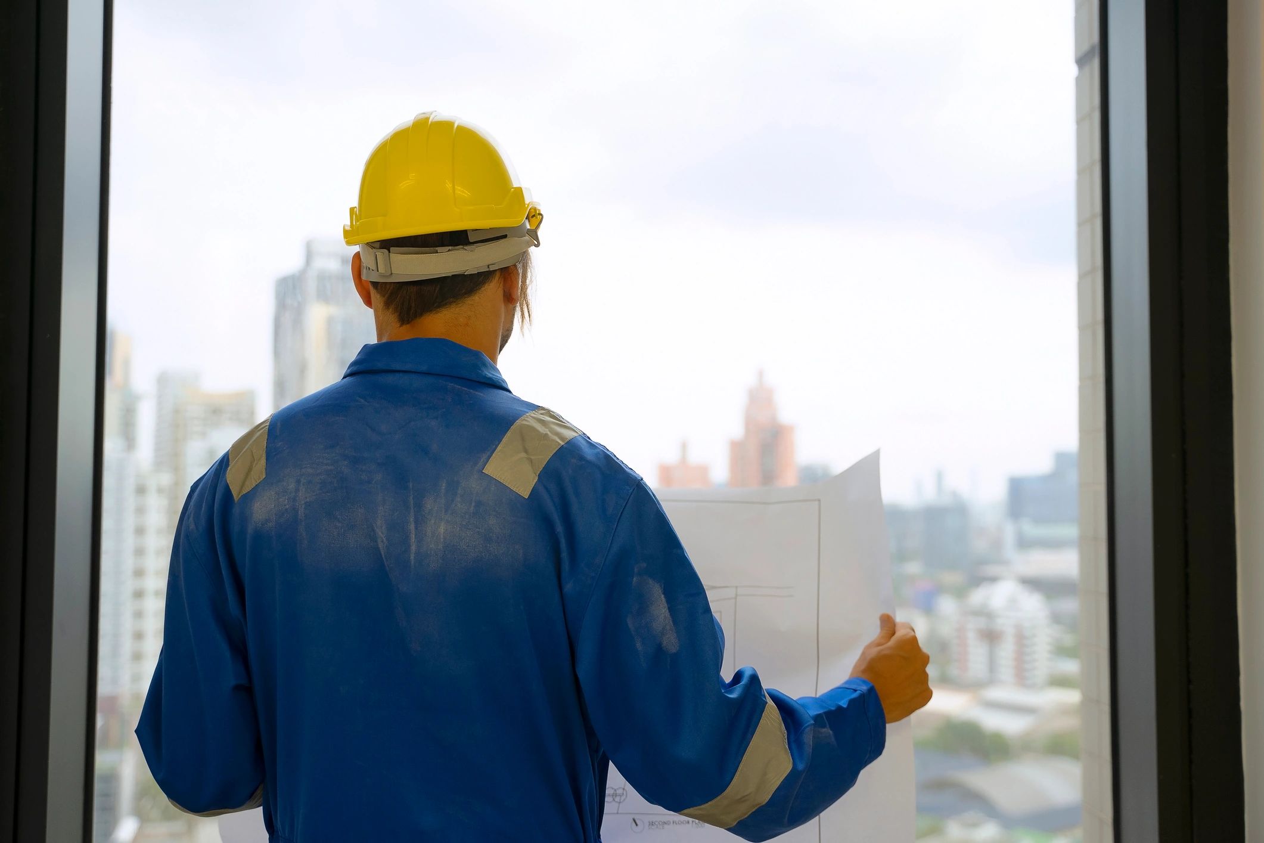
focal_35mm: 39
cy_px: 422
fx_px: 1369
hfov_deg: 49.6
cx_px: 632
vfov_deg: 34.2
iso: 400
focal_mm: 39
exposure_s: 1/160
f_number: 2.8
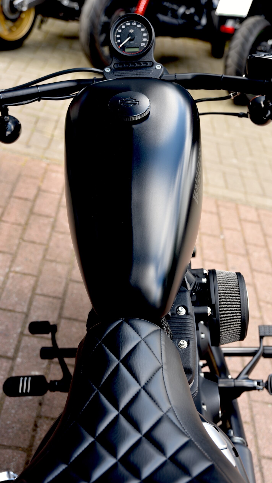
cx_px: 151
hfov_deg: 23.5
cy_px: 243
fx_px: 654
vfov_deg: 40.6
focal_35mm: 51
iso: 100
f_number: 4.5
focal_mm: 48
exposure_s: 1/80
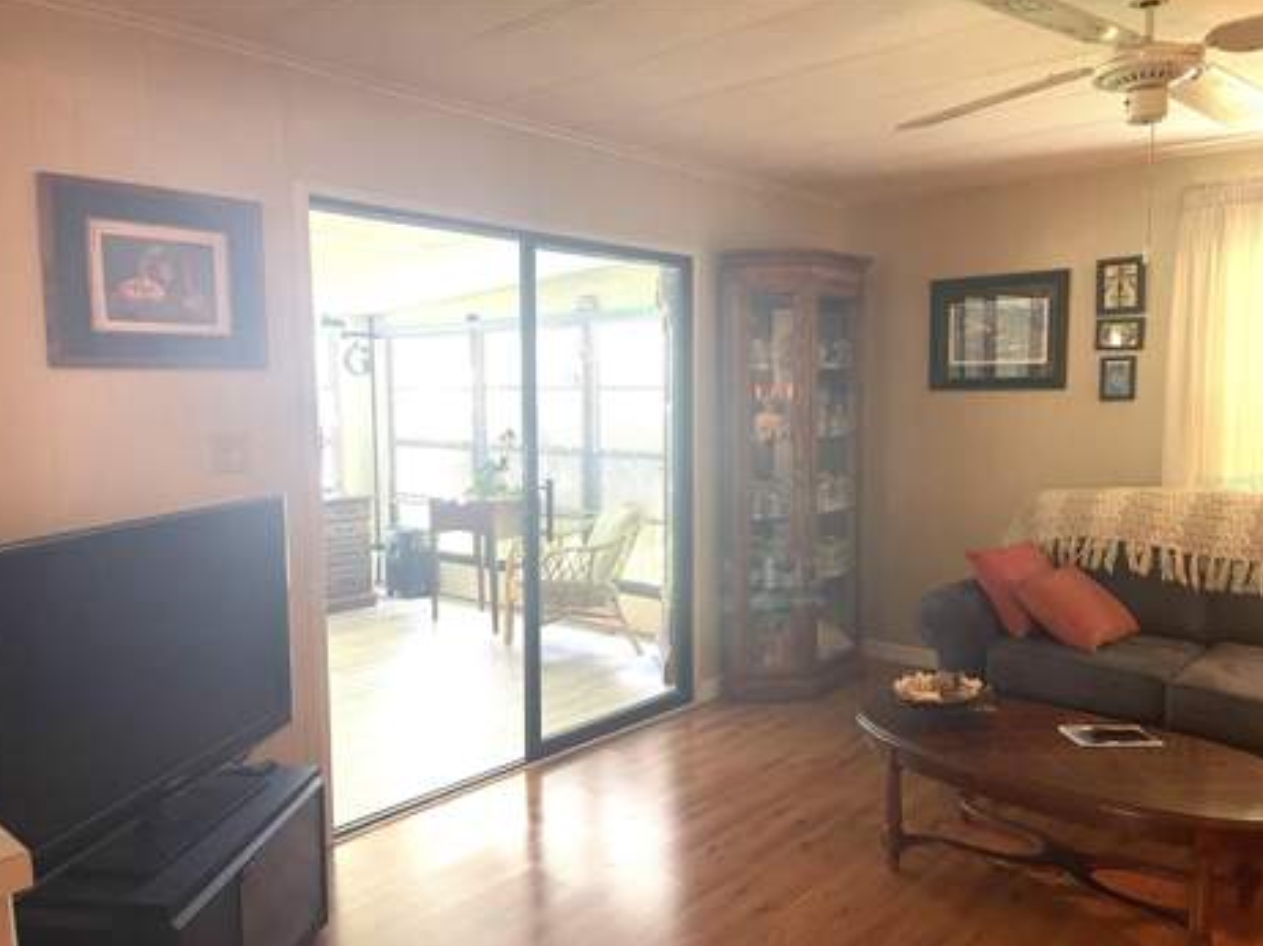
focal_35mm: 26
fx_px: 948
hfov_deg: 67.3
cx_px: 615
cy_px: 481
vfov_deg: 53.0
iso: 160
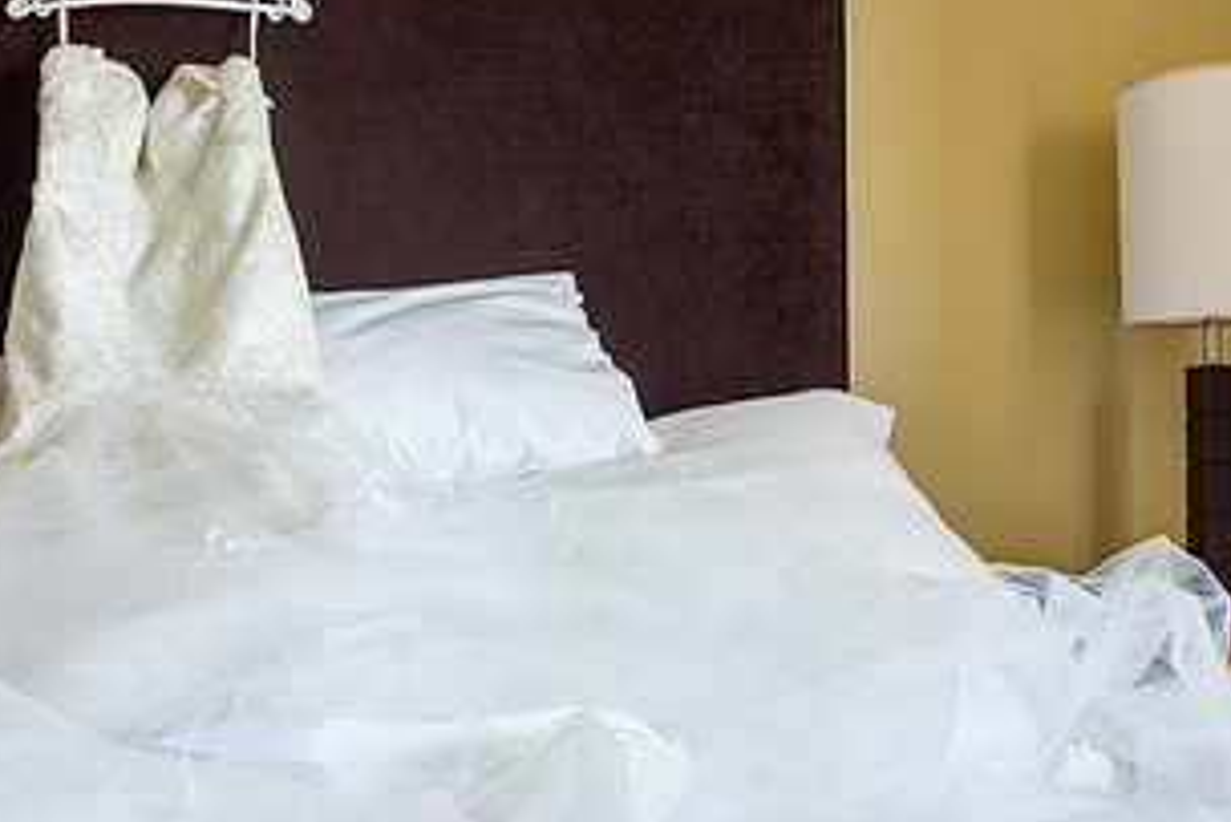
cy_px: 536
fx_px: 1847
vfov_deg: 25.0
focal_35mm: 54
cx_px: 213
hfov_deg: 35.4
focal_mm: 27
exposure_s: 1/125
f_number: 5
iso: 500
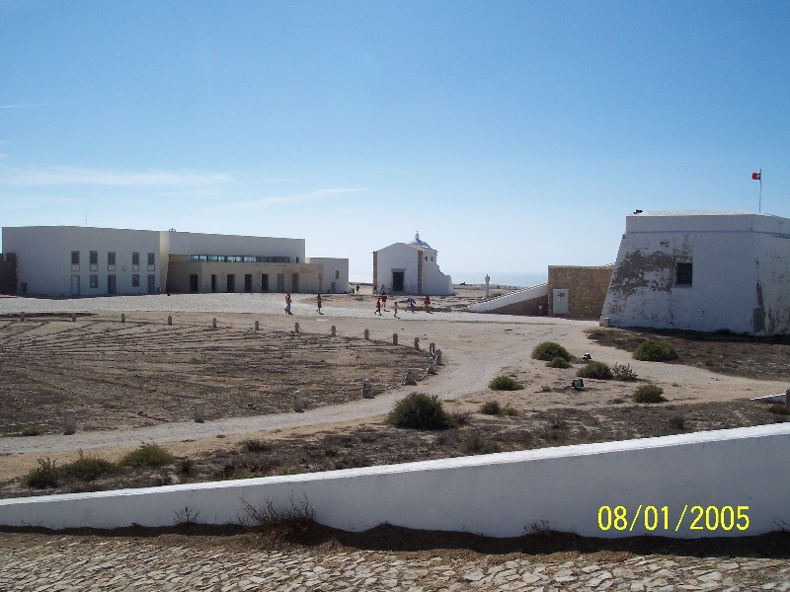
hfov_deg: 49.0
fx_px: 867
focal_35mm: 38
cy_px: 296
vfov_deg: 37.7
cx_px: 395
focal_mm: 8
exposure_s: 1/1000
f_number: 4.8
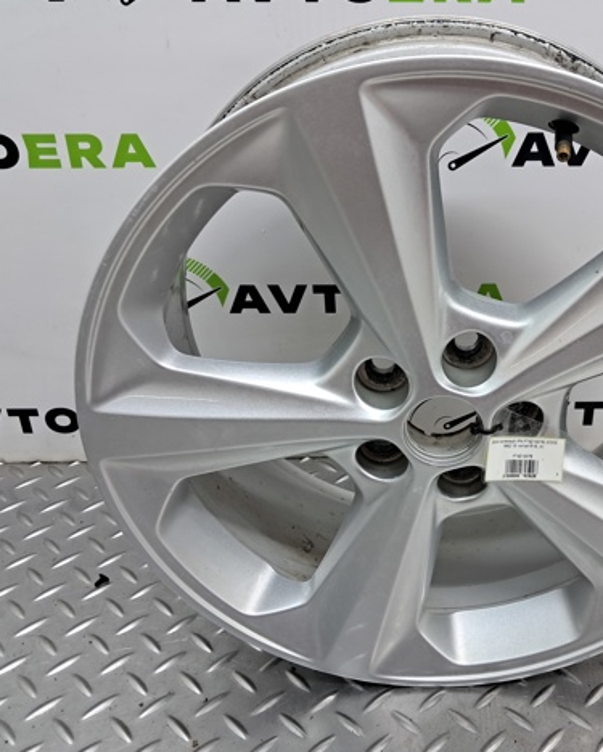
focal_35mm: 36
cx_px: 428
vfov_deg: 50.2
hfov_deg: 40.4
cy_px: 383
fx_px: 802
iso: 125
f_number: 1.8
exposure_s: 1/60
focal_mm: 4
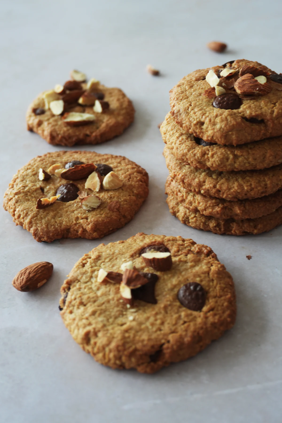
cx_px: 141
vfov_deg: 42.3
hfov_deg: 28.9
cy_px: 212
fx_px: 546
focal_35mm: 46
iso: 100
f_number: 5.6
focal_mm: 31
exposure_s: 1/13
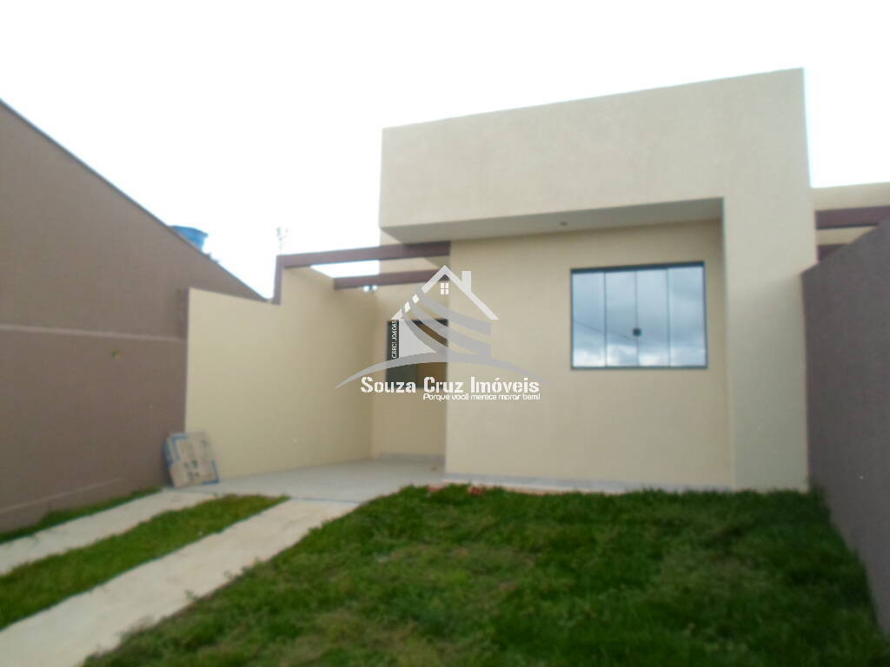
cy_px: 334
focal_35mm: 25
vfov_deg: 54.9
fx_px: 643
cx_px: 445
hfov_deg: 69.4
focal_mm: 4.5
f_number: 2.5
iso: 120
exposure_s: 1/750
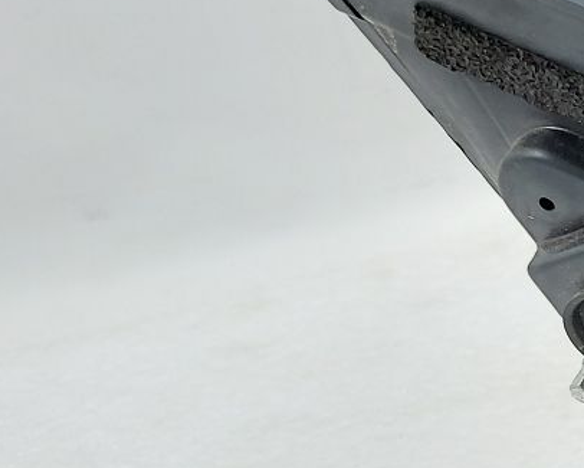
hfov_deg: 19.2
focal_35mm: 80
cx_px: 992
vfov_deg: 19.0
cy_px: 359
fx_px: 1383
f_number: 1.8
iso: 125
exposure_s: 1/50
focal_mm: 5.23
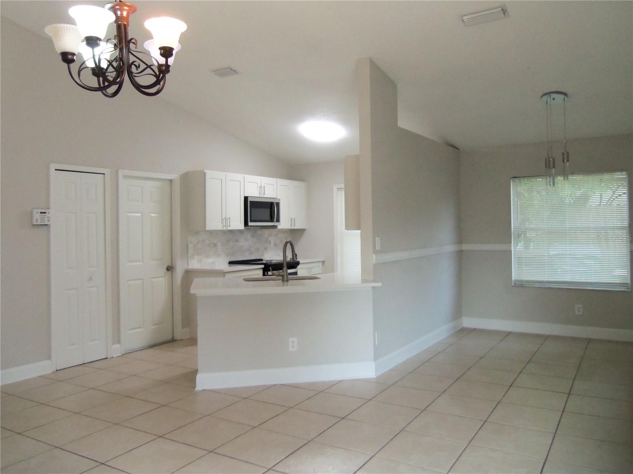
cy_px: 237
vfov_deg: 49.7
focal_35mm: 28
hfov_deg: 63.4
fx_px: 512
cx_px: 316
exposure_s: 1/40
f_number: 3.9
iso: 320
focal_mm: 5.1
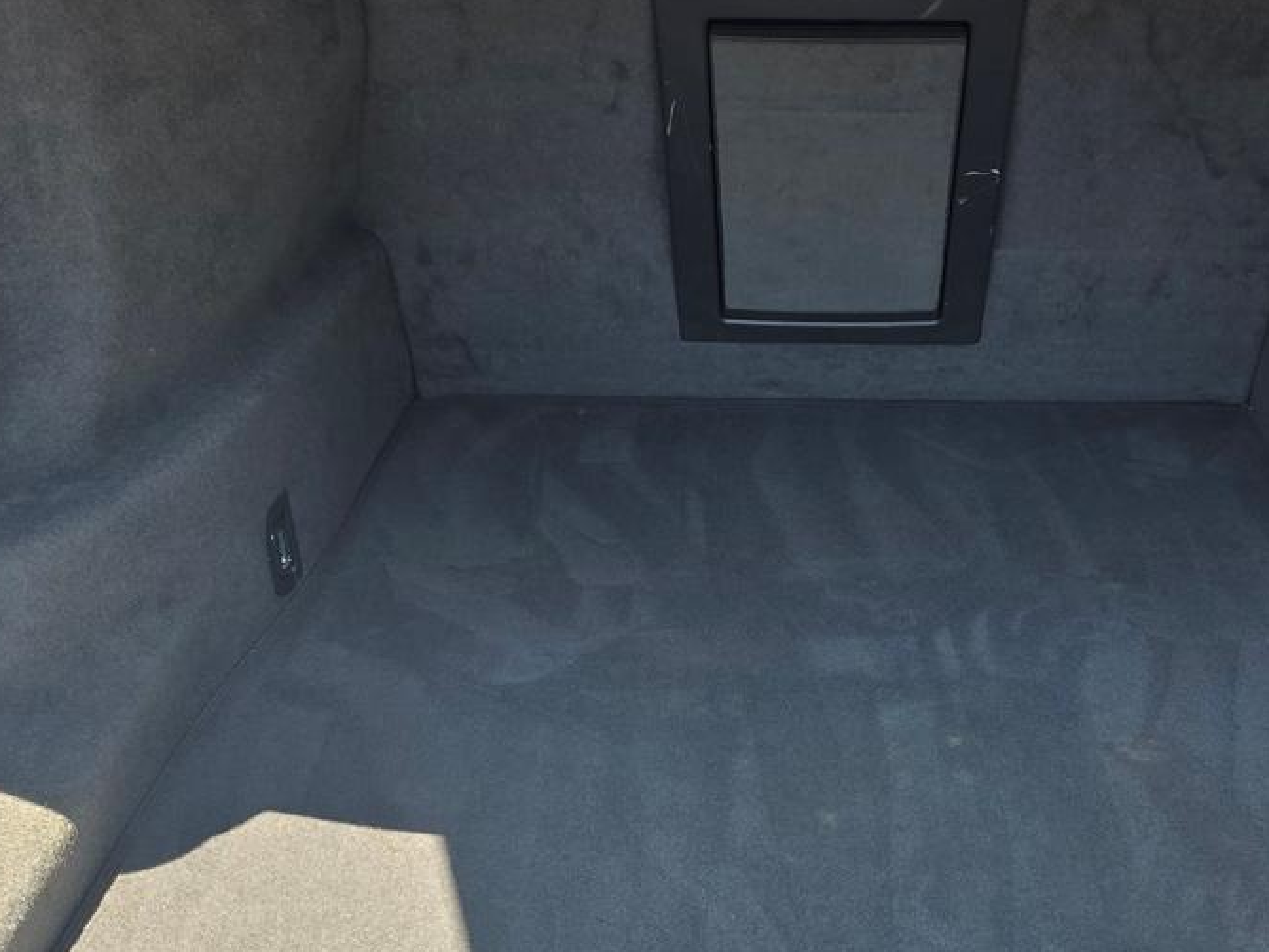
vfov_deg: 32.8
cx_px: 793
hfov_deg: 42.6
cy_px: 563
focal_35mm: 44
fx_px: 1613
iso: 80
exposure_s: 1/1245
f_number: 1.7
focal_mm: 6.3
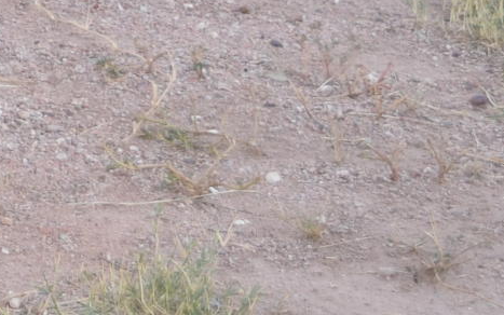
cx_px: -796
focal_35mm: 314
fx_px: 4314
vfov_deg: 4.0
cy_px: -677
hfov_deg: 6.3
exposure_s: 1/200
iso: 100
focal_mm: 32
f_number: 4.5
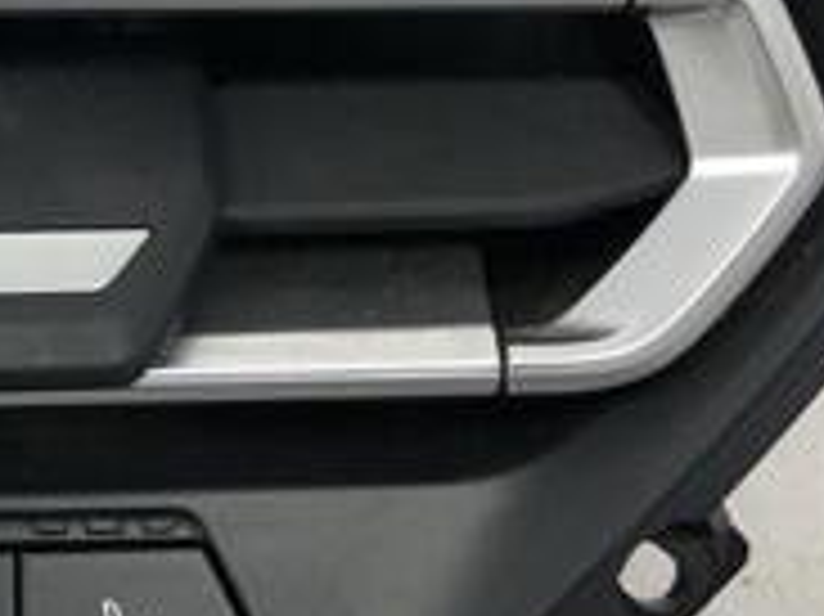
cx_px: -50
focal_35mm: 98
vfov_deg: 15.1
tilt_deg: -47.9
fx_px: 2331
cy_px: 382
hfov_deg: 19.3
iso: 40
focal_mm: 4
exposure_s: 1/17
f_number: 1.8
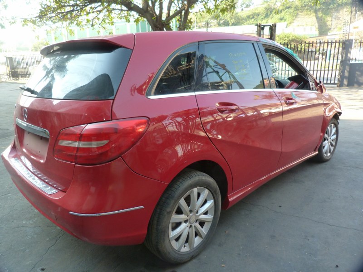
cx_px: 182
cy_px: 136
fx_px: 262
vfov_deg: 54.9
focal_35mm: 25
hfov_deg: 69.4
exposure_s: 1/60
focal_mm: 4.5
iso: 125
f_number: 2.8
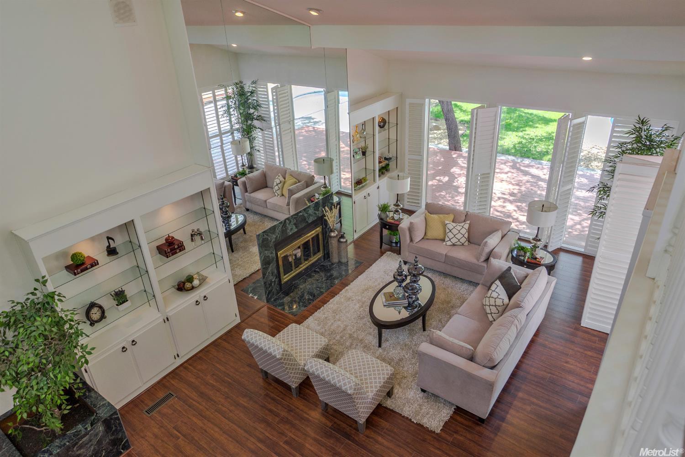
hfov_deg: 73.7
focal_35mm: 24
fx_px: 457
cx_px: 342
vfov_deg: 53.1
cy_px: 228
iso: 100
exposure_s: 1/40
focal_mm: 16
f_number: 5
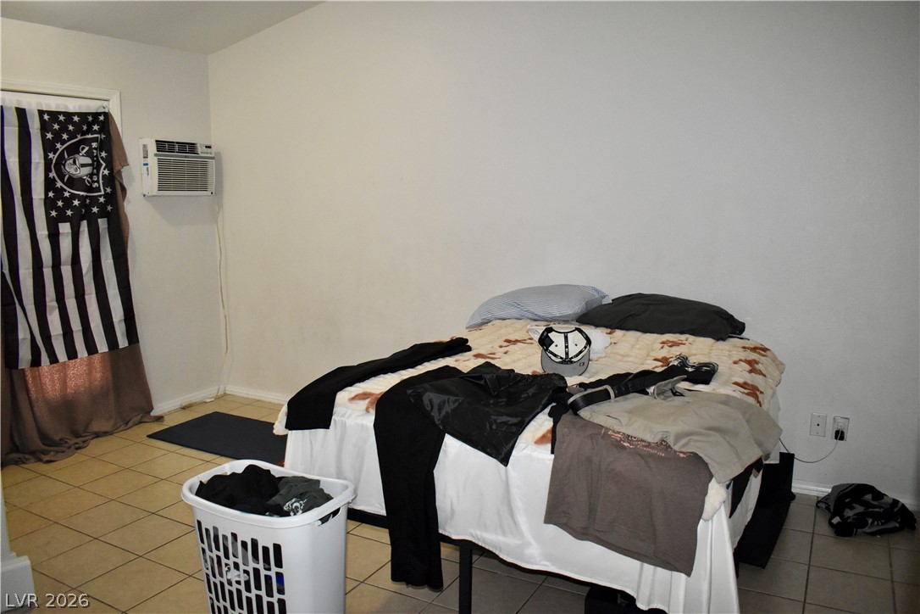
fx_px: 690
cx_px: 460
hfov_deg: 67.4
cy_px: 307
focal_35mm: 27
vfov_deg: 47.9
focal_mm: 18
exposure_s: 1/60
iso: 3200
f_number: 3.5
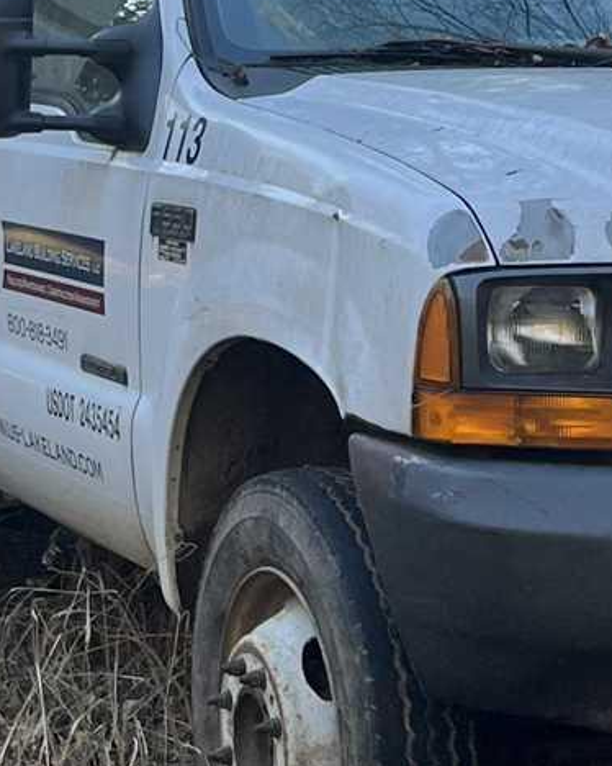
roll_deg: -2.1
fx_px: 2832
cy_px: -288
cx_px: 113
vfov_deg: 14.6
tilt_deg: +6.9
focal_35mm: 125
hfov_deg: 12.3
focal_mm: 5.7
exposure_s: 1/499
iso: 50
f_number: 1.5
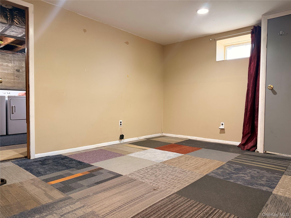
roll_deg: -0.2
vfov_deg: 56.8
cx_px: 146
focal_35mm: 24
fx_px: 202
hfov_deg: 71.6
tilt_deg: -1.4
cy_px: 109
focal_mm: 6.76
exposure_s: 1/40
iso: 640
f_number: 1.78
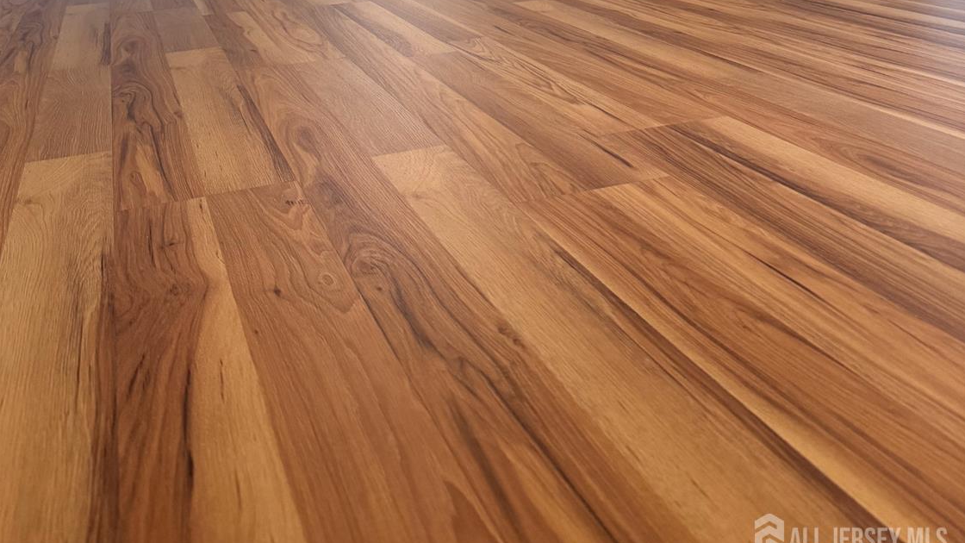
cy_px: -69
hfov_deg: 56.6
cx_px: 483
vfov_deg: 29.9
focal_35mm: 35
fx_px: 896
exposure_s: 1/120
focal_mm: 6.76
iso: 320
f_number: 1.78
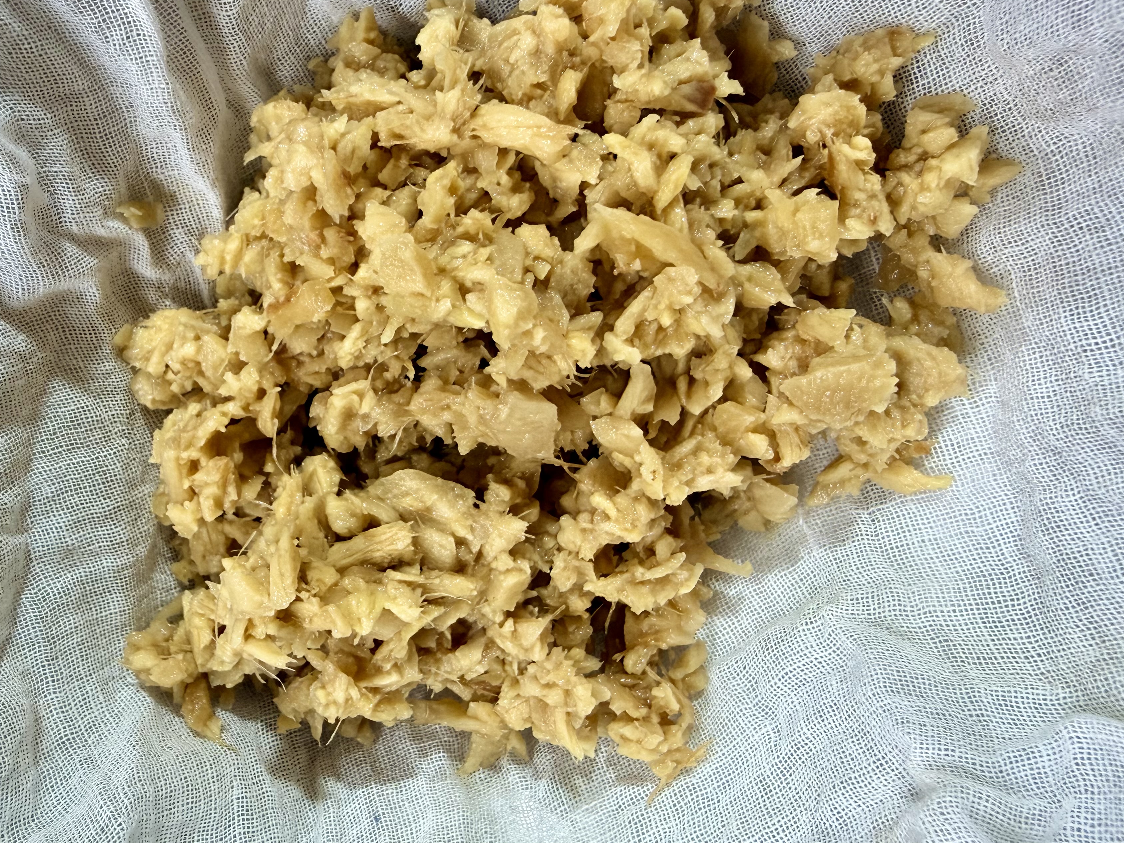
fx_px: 1007
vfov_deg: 45.3
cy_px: 355
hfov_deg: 58.1
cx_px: 479
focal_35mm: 31
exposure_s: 1/100
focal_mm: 2.22
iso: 125
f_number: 2.2
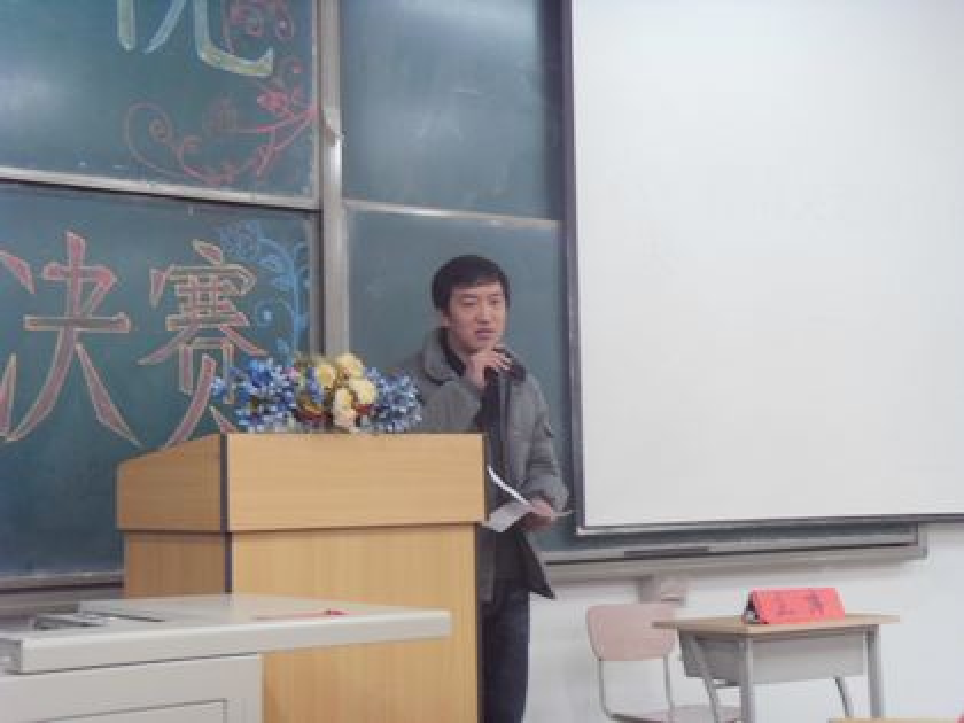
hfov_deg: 32.2
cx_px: 482
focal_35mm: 60
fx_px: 1671
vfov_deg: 24.4
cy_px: 362
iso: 200
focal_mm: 10.2
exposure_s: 1/10
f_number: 3.8
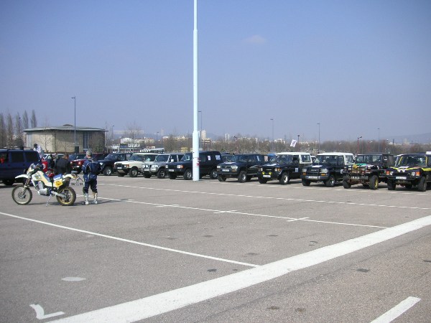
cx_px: 216
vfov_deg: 38.7
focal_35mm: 37
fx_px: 461
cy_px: 162
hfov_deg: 50.1
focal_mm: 6.1
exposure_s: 1/180
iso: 50
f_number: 6.7
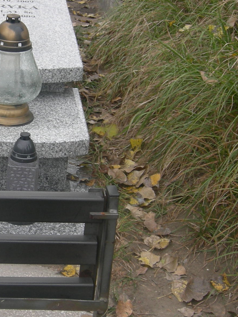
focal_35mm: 79
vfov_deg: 24.7
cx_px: -8
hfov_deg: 18.1
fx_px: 724
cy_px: 125
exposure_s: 1/65
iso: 64
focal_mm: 7.5
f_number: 4.3
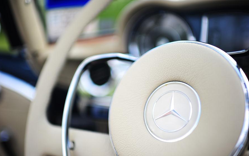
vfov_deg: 35.3
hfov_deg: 54.0
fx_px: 244
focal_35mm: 36
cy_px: 84
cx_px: 124
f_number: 1.4
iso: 100
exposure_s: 1/400
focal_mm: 35
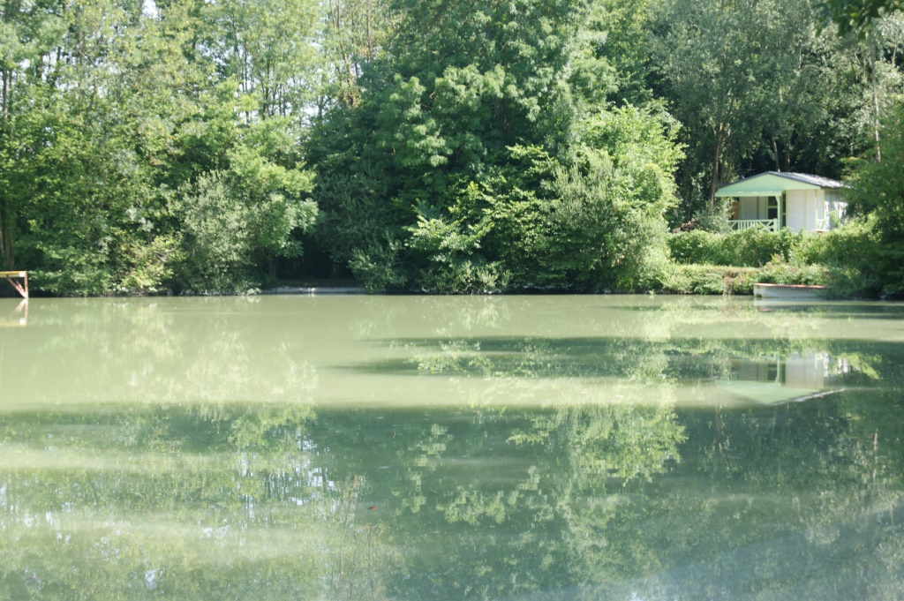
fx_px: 2070
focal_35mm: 82
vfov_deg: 16.5
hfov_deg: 24.6
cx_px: 452
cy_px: 300
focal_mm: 55
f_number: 6.3
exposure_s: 1/100
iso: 100
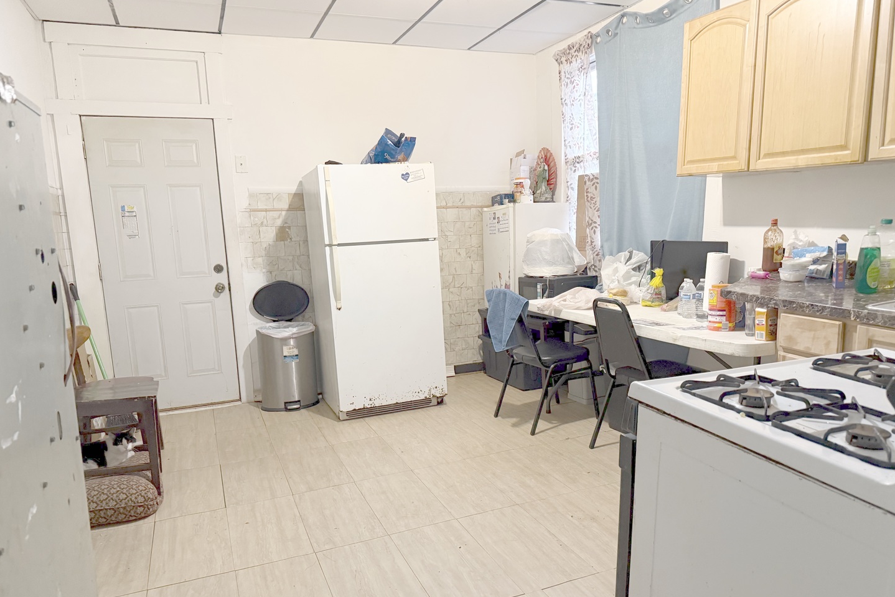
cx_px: 448
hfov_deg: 71.5
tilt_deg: -10.4
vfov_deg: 51.2
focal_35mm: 25
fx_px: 622
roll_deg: +1.6
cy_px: 332
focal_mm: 6.76
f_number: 1.78
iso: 800
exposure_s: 1/40
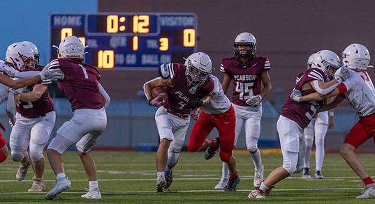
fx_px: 2488
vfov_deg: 4.7
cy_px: 149
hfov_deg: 8.6
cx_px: 213
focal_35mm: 252
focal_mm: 164
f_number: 2.8
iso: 2500
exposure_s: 1/1250
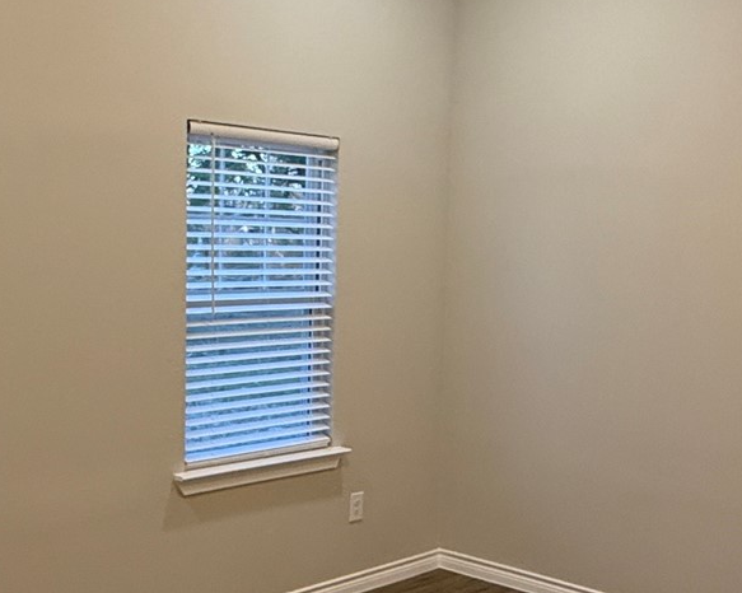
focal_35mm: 48
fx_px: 1054
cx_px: 333
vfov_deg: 31.3
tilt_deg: -6.0
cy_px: 369
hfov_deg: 38.8
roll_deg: -0.5
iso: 250
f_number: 2.2
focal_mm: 2.22
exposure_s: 1/120
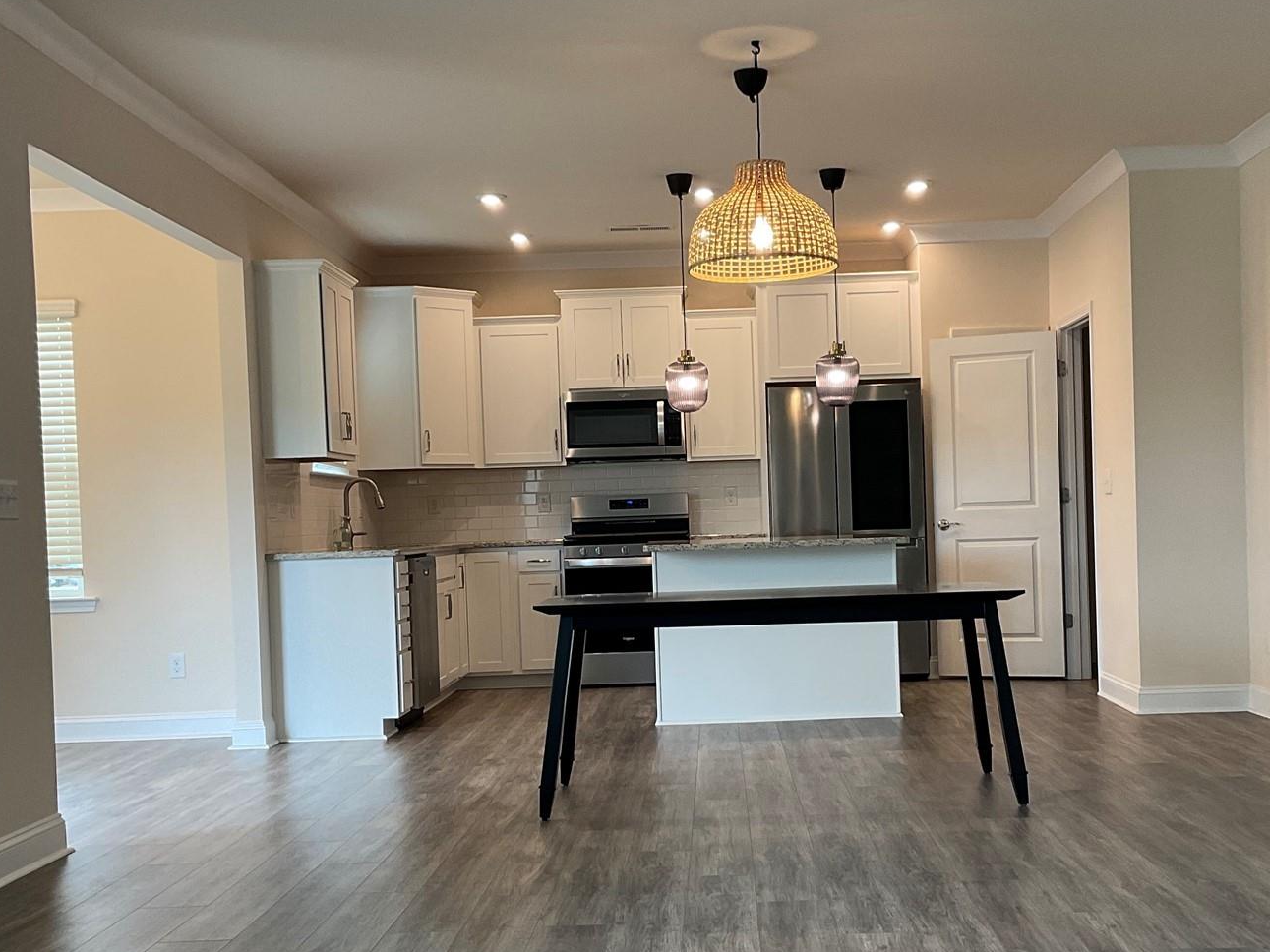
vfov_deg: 31.5
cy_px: 554
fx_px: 1688
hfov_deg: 41.2
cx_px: 703
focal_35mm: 46
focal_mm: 3
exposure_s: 1/60
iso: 40
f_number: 1.8
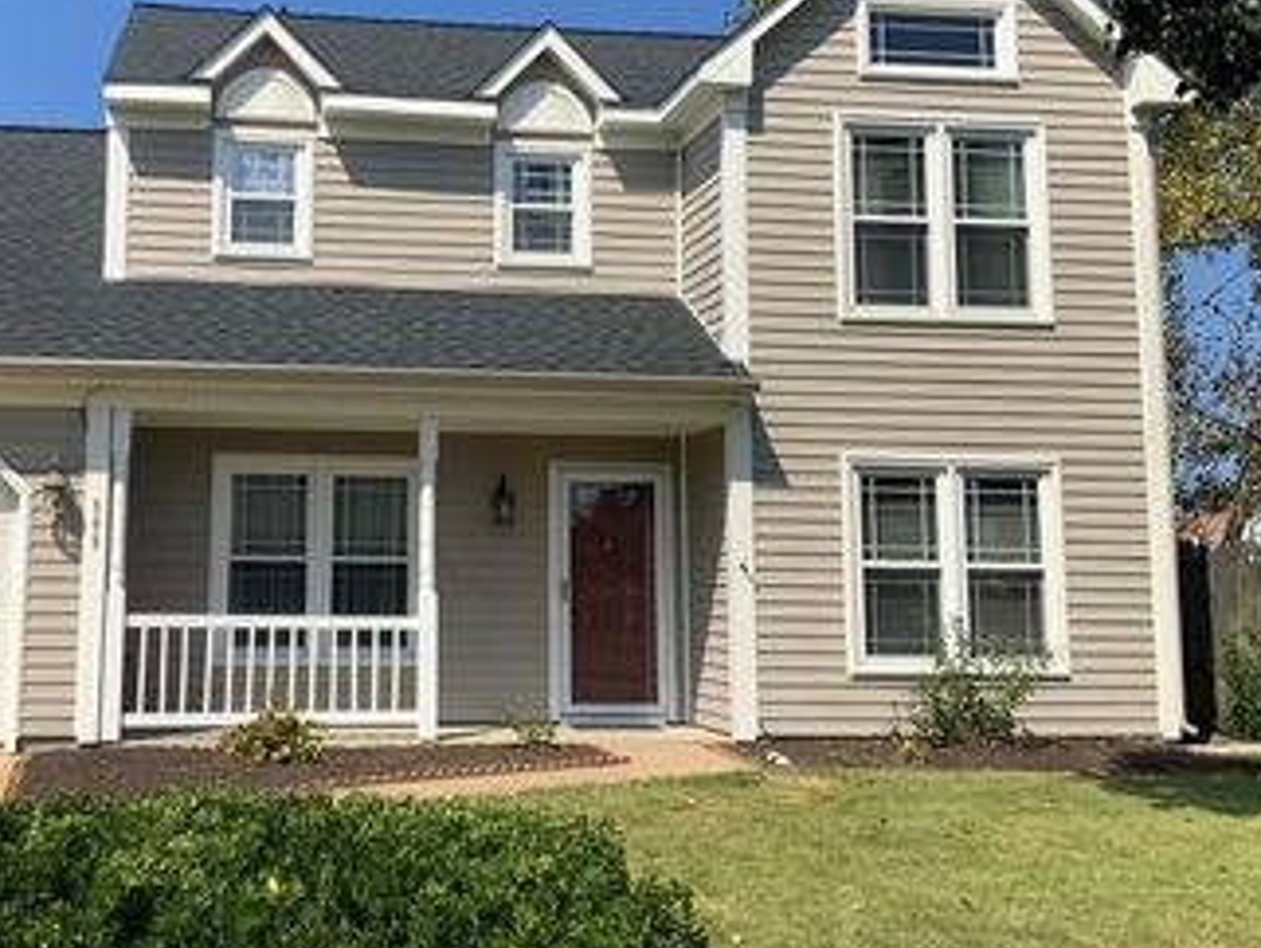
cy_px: 362
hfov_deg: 41.5
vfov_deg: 32.1
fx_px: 1640
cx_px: 415
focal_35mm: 45
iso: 16
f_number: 1.8
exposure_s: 1/2538
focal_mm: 3
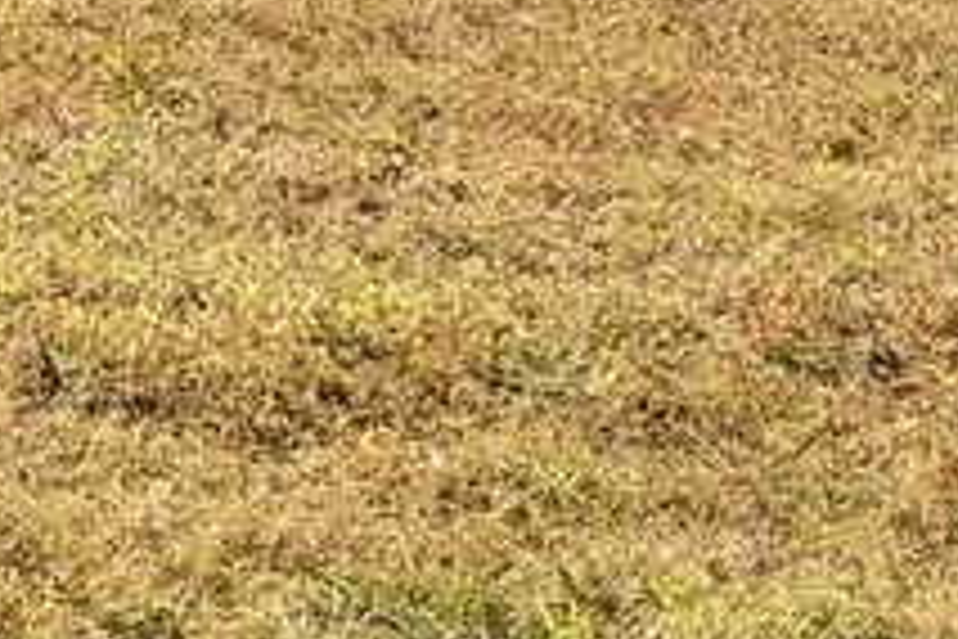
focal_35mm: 169
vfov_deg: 7.6
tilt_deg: +4.2
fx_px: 4497
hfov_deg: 9.3
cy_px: -918
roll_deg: +1.9
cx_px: -2015
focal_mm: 6.93
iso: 80
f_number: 1.8
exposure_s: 1/3096
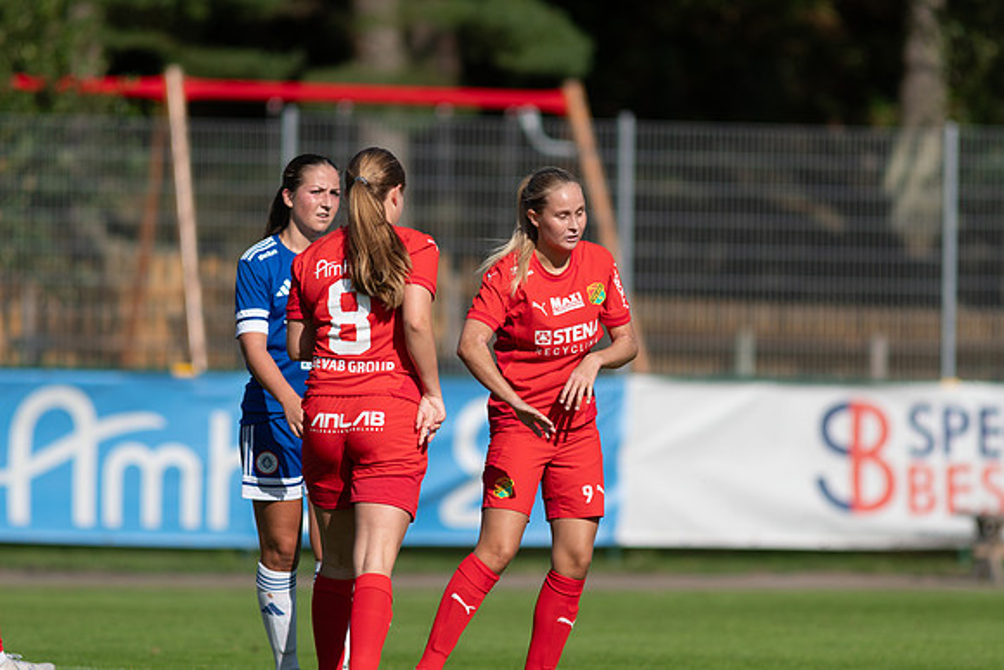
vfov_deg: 3.1
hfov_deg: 4.6
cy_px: 335
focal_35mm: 450
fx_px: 12552
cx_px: 502
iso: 100
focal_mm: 300
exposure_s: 1/3200
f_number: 3.2
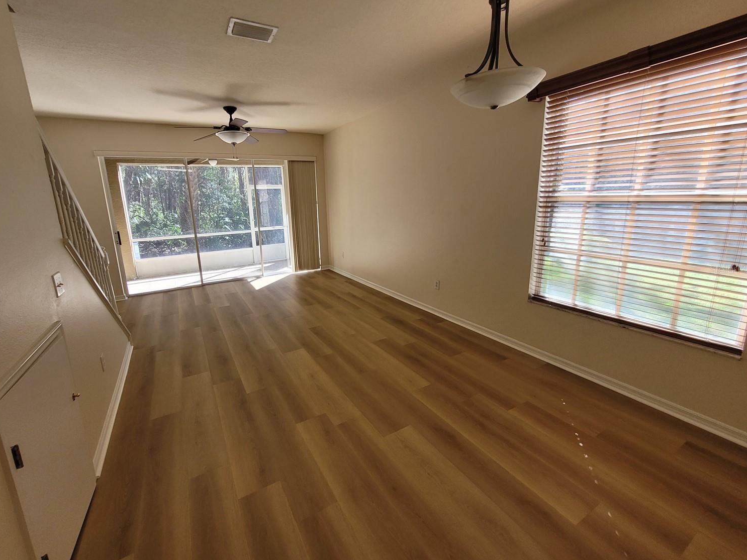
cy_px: 269
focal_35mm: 14
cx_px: 355
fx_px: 302
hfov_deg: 102.0
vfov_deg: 85.6
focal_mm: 1.74
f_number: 2.2
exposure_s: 1/120
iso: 64
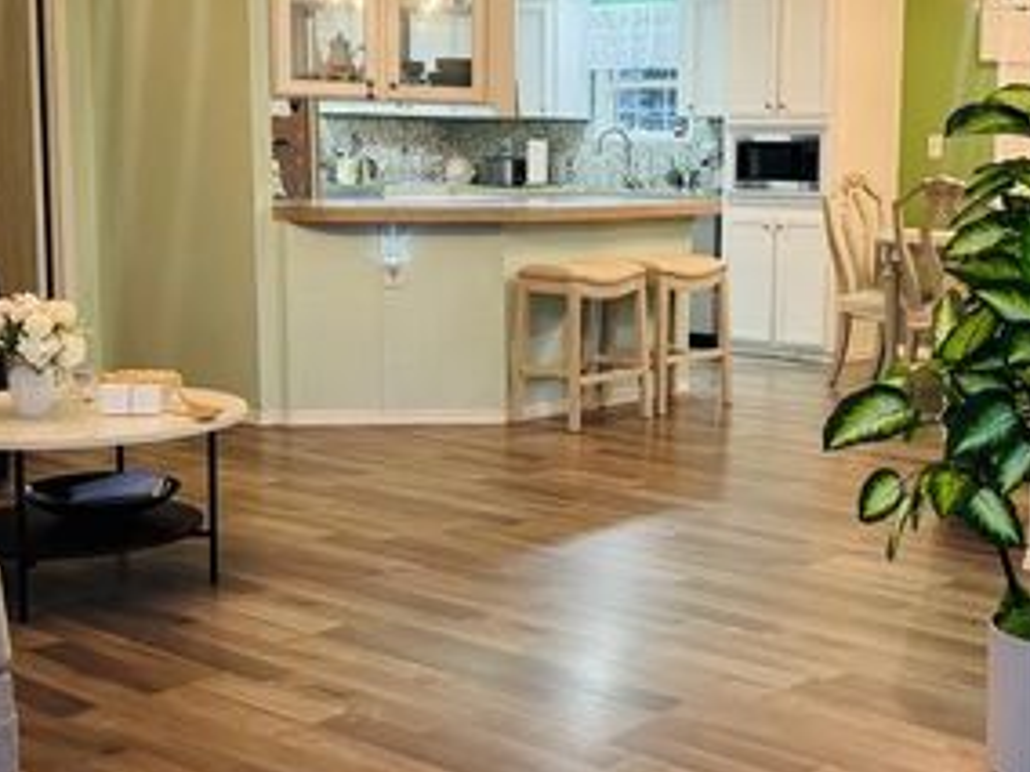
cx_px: 675
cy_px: 341
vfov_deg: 27.0
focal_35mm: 54
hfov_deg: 35.2
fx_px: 1607
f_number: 1.78
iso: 200
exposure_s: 1/60
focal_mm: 6.76
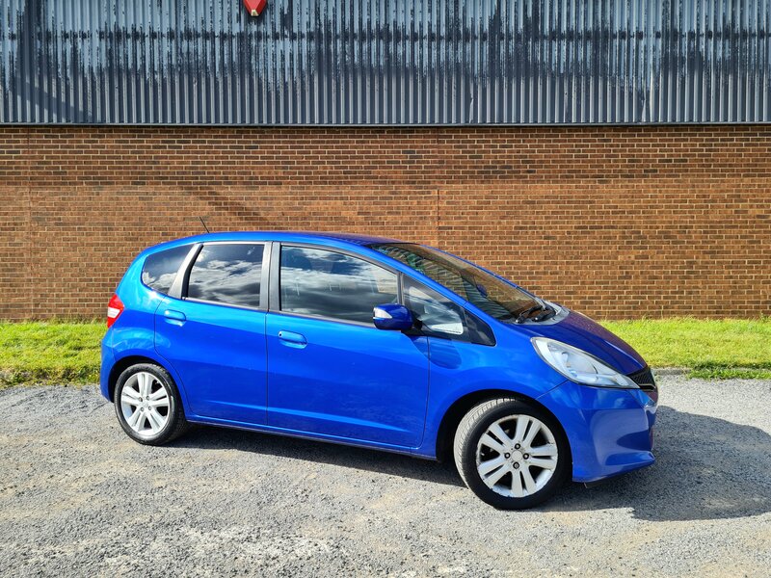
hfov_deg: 67.3
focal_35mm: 26
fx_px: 579
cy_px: 289
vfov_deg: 53.1
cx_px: 386
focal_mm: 5.4
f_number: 1.8
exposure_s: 1/1429
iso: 50
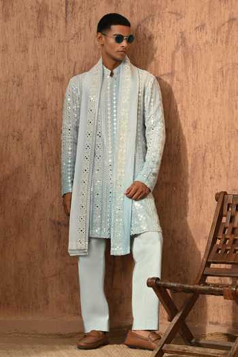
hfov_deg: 17.3
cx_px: 119
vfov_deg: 25.7
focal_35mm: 79
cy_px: 178
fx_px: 783
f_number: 8
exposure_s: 1/100
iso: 250
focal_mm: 79
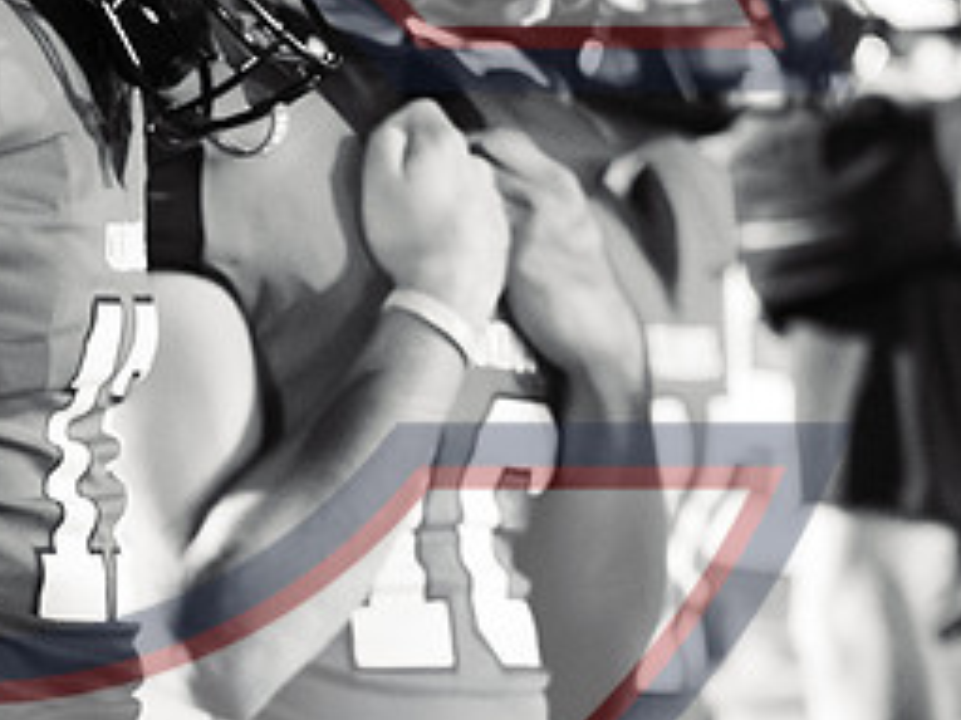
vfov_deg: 1.2
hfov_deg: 1.7
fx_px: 33298
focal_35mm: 1200
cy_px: 616
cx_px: -225
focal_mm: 200
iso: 25600
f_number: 2.8
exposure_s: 1/1600
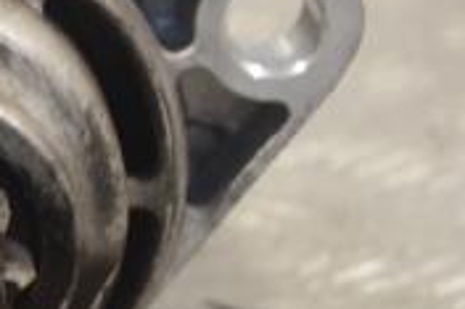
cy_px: 114
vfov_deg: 5.2
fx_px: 3433
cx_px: -285
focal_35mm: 266
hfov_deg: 7.6
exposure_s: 1/30
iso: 400
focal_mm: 52
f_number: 5.6
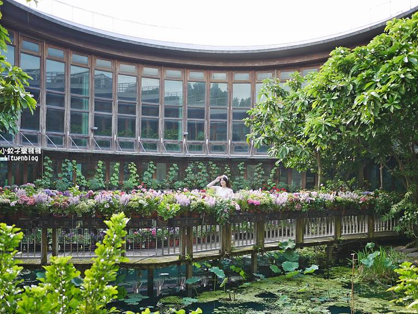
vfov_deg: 39.4
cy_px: 194
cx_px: 228
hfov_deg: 51.3
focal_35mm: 36
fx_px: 435
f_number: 2.5
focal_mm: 14
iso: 200
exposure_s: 1/160
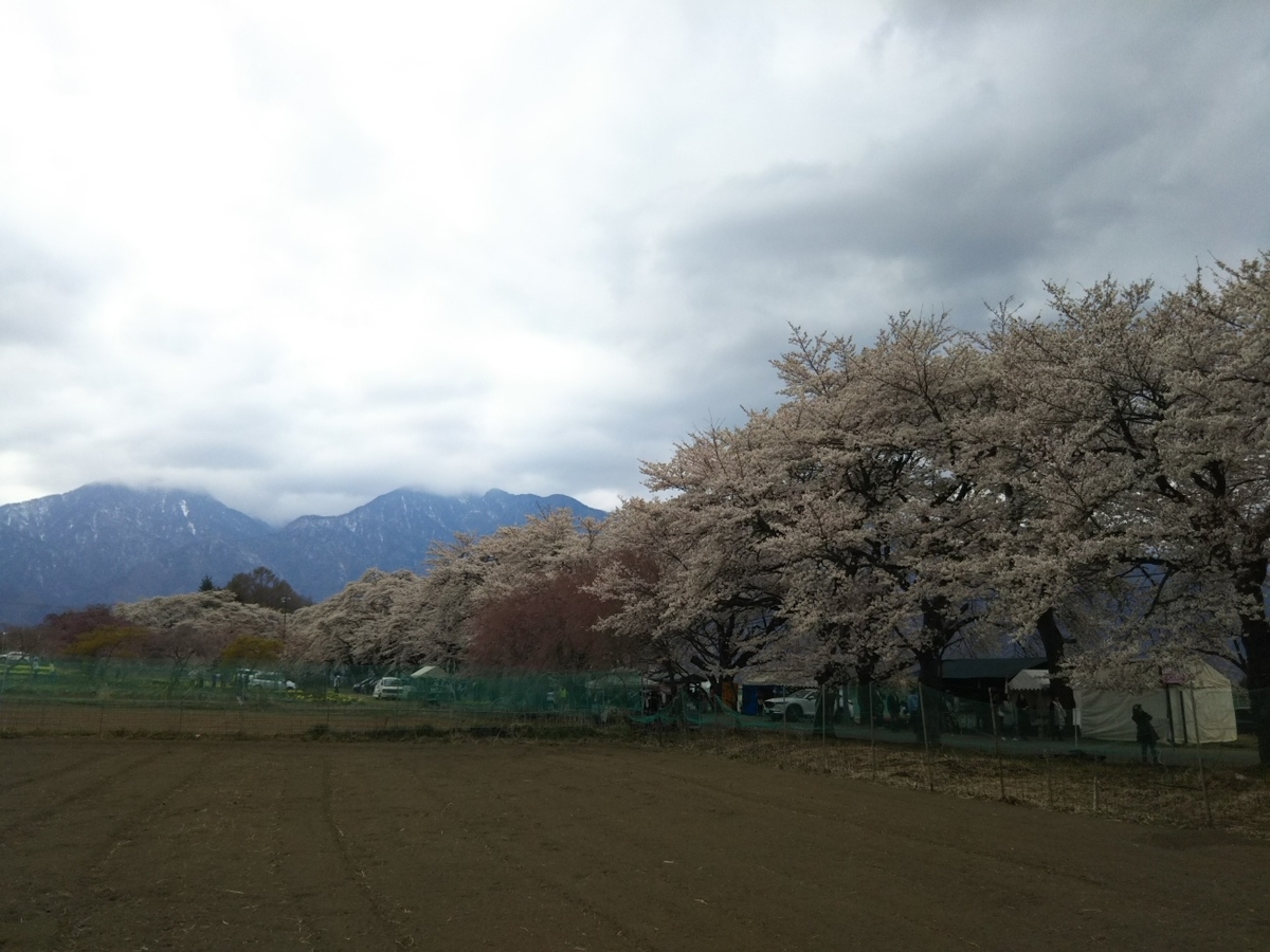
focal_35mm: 30
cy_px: 476
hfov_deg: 60.0
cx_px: 635
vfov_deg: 46.8
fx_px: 1101
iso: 25
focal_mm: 4
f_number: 2.2
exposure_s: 1/579
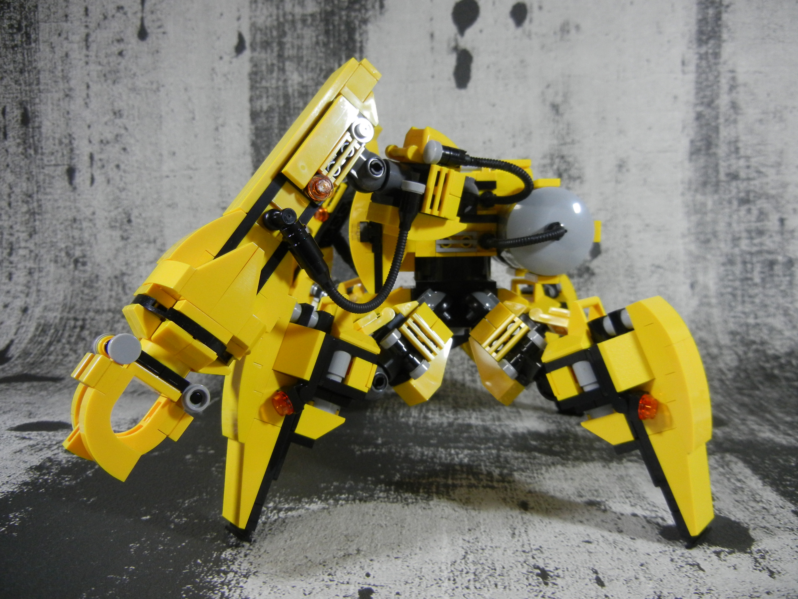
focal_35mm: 30
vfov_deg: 46.8
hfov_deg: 60.0
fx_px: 692
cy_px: 300
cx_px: 399
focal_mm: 5.4
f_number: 3.5
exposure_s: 1/57
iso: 400
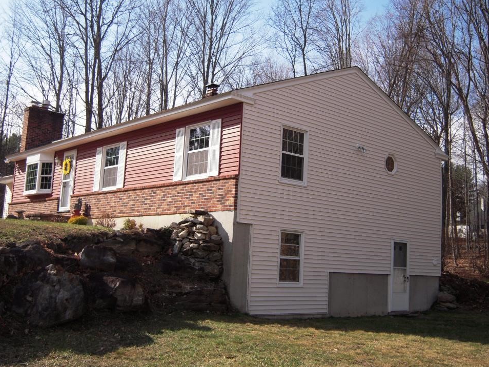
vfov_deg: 32.9
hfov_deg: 42.9
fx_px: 622
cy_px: 171
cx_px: 251
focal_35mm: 44
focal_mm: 7.3
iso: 100
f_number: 3.2
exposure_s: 1/1000
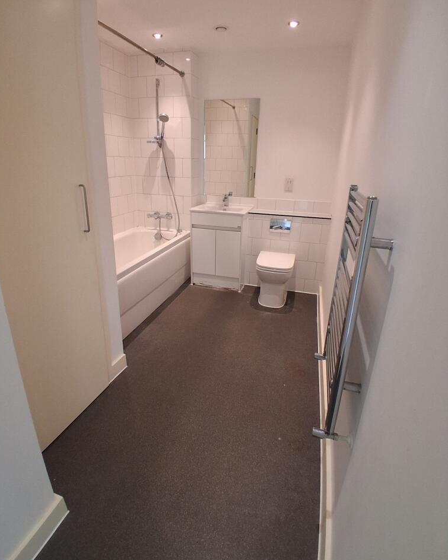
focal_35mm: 18
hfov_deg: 73.8
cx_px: 223
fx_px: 298
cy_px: 265
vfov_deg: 86.3
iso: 250
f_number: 2.2
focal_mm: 1.4
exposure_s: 1/50
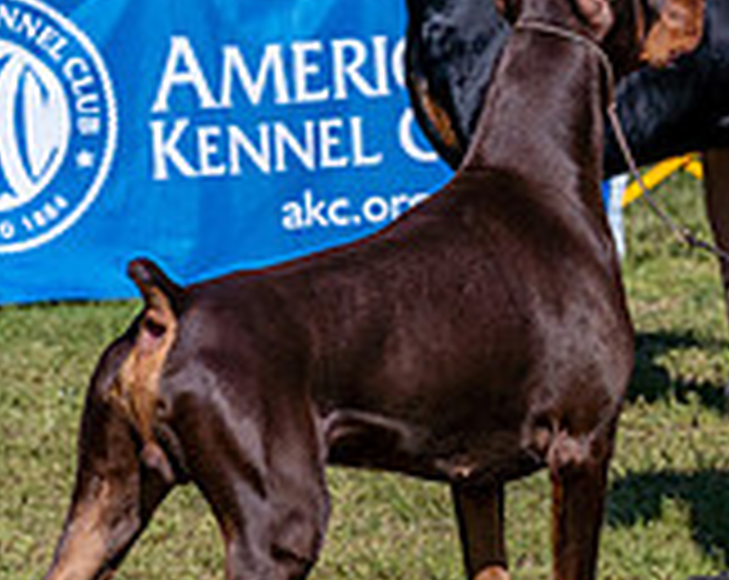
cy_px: -67
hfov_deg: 3.7
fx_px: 11221
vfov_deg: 3.0
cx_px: 497
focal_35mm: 521
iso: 200
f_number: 6.3
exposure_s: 1/1600
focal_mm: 133
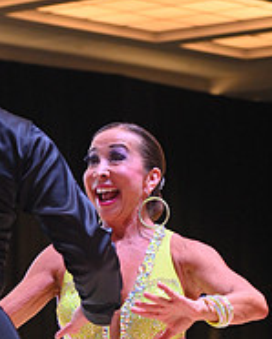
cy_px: 490
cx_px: -41
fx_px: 2061
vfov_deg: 9.2
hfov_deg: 7.5
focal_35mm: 205
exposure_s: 1/250
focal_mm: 70
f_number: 4
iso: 2000
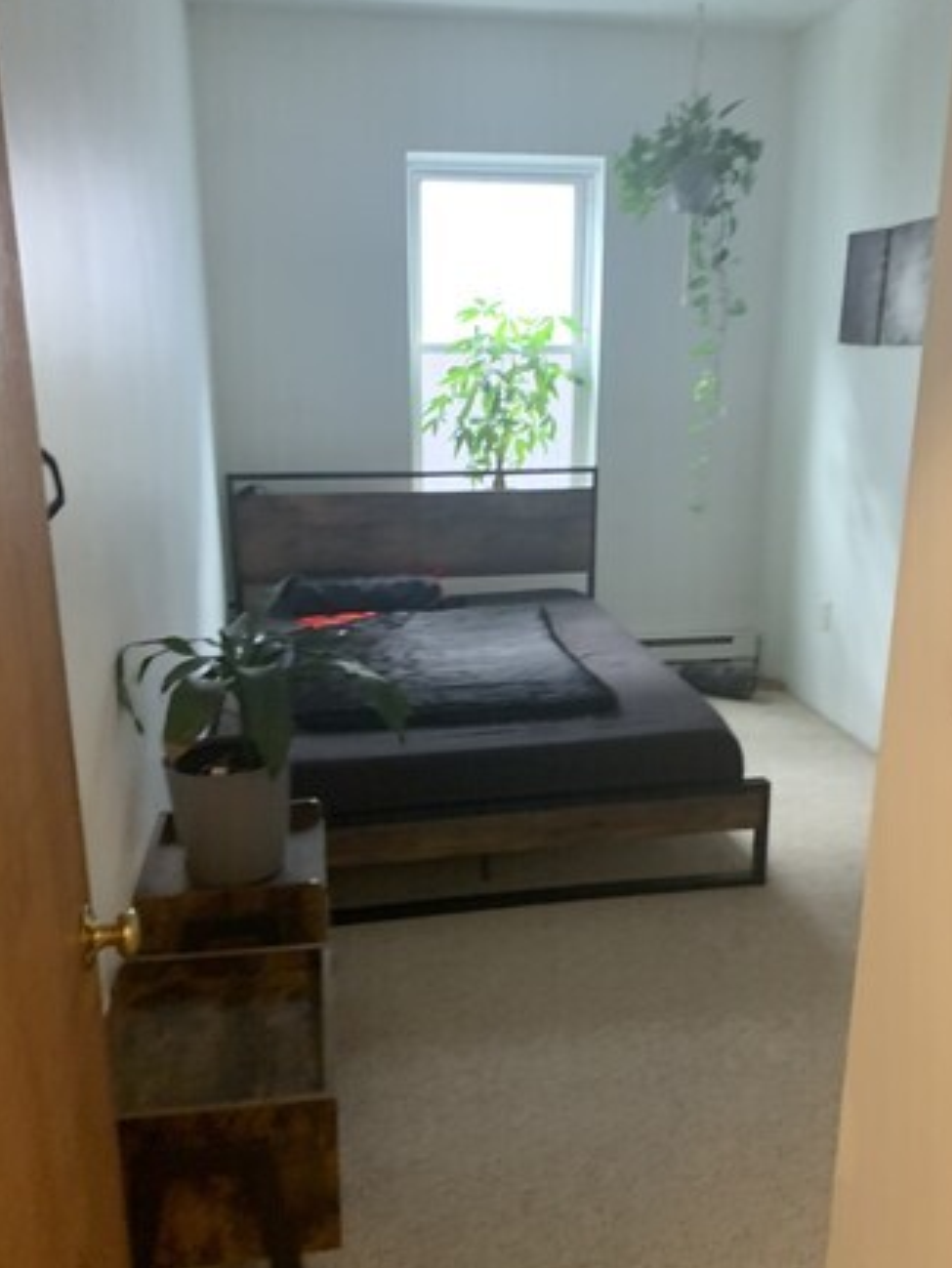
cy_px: 712
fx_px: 1100
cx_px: 488
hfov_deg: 46.8
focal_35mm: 30
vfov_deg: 59.8
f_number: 1.8
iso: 320
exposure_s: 1/40
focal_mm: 4.25
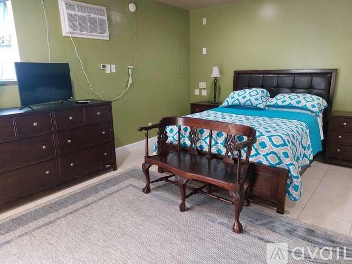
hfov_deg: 71.6
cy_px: 132
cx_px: 176
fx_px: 244
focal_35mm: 24
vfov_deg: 56.8
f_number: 1.8
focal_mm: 5.23
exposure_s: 1/60
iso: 400
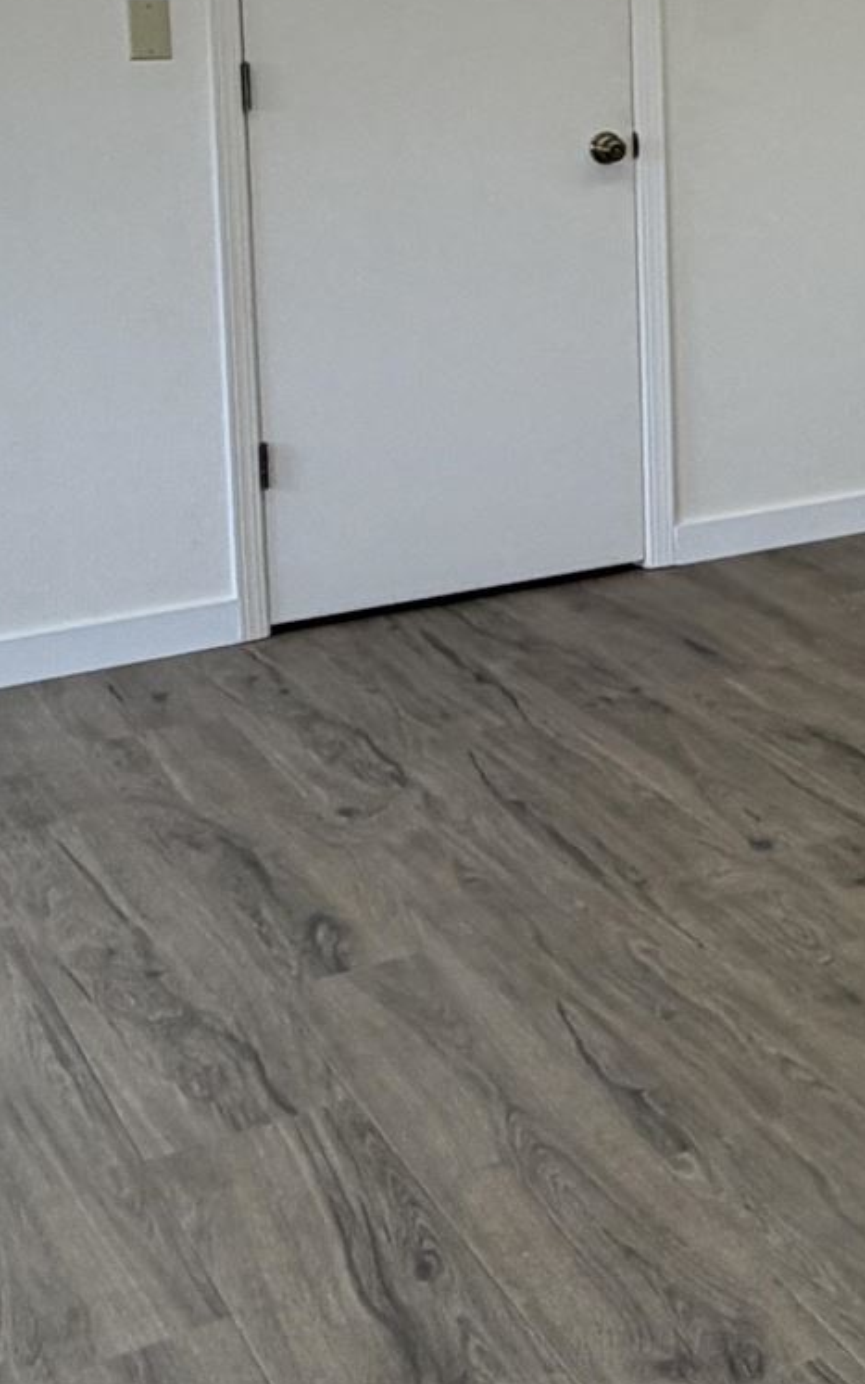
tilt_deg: -6.0
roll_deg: +0.0
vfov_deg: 32.1
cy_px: 180
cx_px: 1406
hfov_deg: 18.2
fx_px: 2300
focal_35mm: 61
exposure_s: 1/120
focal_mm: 2.22
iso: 50
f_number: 2.2
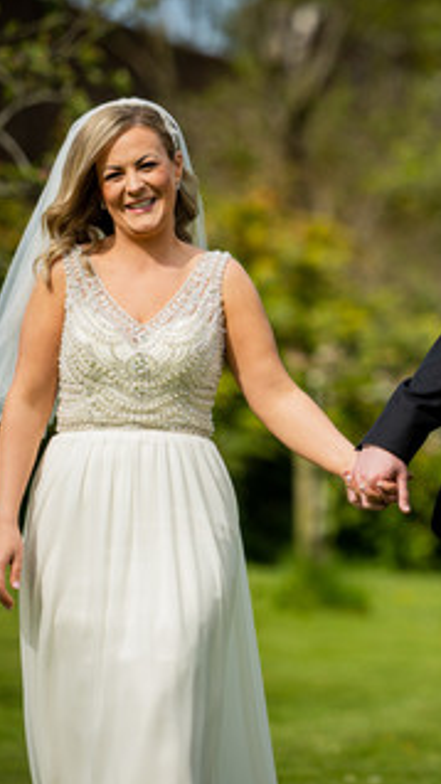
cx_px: 422
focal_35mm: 261
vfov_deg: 8.3
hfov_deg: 4.7
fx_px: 5423
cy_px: 392
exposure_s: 1/1250
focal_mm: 165
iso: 100
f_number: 2.8
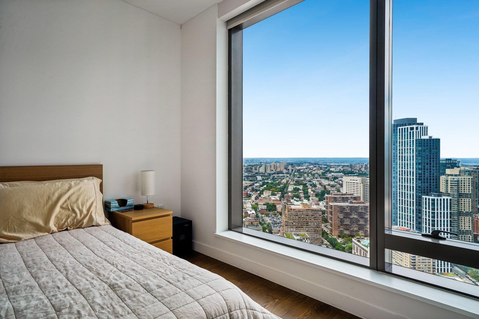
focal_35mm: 19
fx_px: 253
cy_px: 160
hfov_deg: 86.9
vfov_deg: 64.5
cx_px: 240
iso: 100
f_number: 11
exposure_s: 1/50
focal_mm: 19
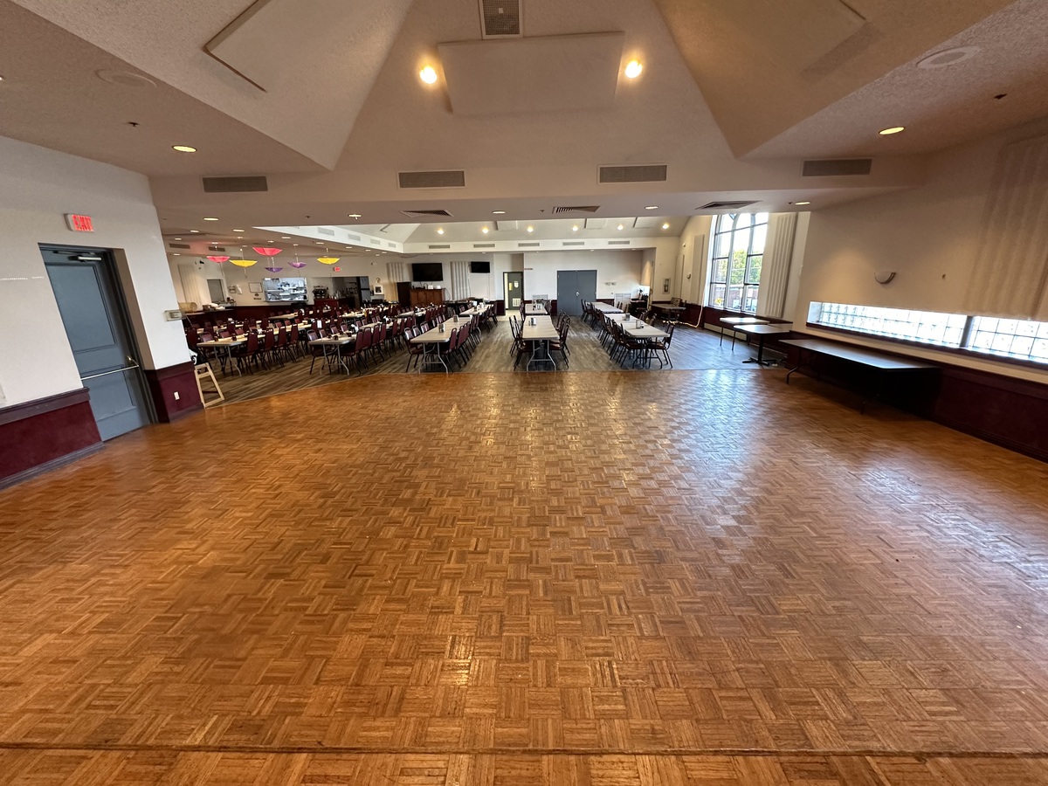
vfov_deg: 85.7
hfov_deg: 102.1
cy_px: 393
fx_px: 424
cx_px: 524
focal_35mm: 14
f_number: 2.2
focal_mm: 2.22
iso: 320
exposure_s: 1/60
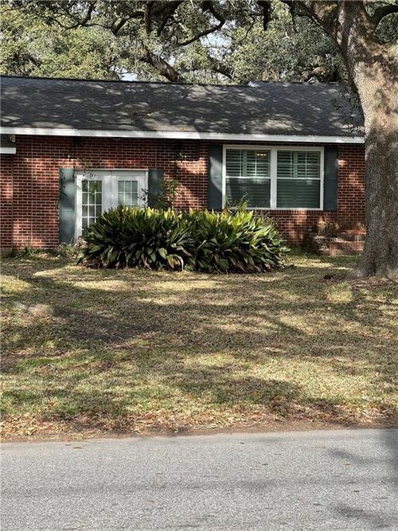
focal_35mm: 77
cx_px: 199
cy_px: 266
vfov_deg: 25.3
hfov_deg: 19.1
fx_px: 1181
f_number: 2.8
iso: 32
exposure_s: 1/263
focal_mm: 9
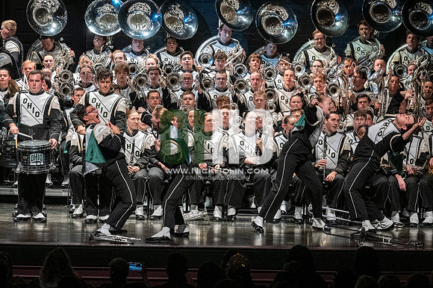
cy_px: 144
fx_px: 2344
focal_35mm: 195
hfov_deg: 10.6
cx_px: 216
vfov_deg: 7.0
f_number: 4
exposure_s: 1/500
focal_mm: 130
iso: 4000
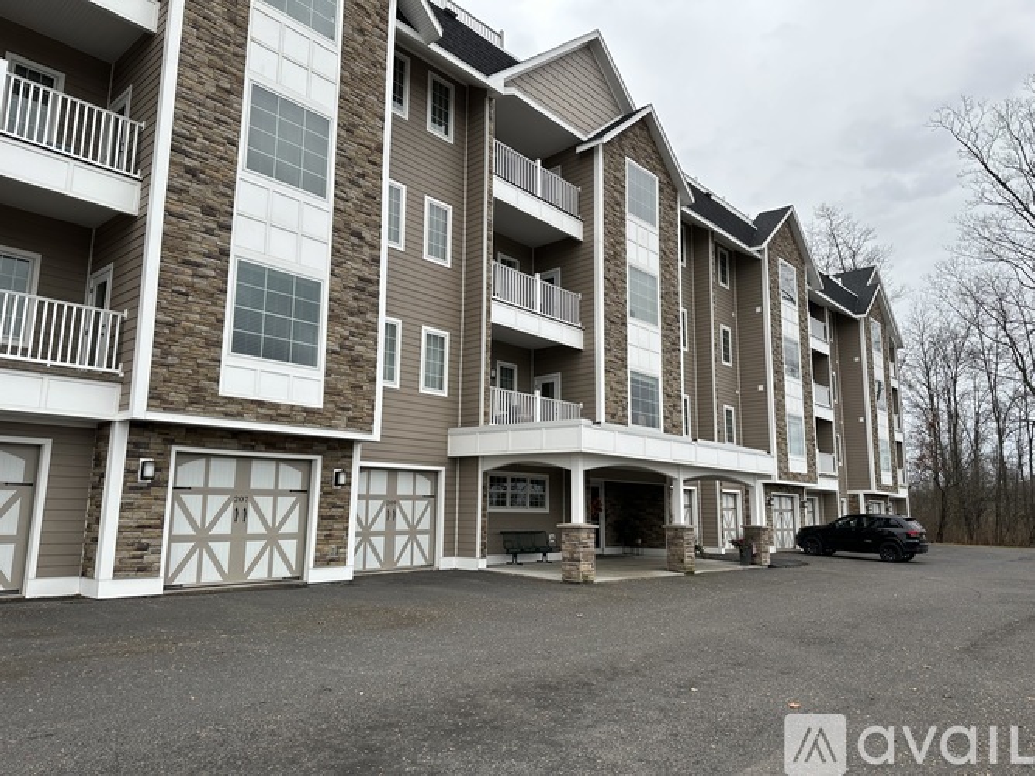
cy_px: 388
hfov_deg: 71.6
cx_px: 518
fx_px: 717
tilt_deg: +10.4
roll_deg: -0.2
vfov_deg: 56.8
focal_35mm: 24
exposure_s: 1/910
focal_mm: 6.86
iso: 80
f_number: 1.78
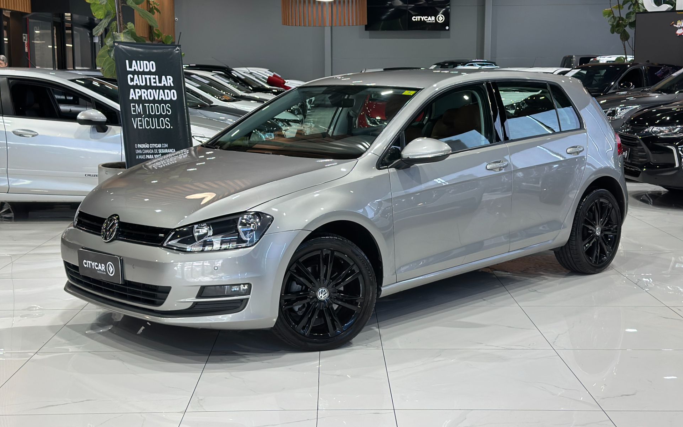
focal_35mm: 51
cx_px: 341
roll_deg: -0.1
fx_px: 949
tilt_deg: -7.6
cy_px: 183
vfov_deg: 25.3
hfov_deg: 39.6
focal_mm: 6.86
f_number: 1.78
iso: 125
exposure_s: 1/120
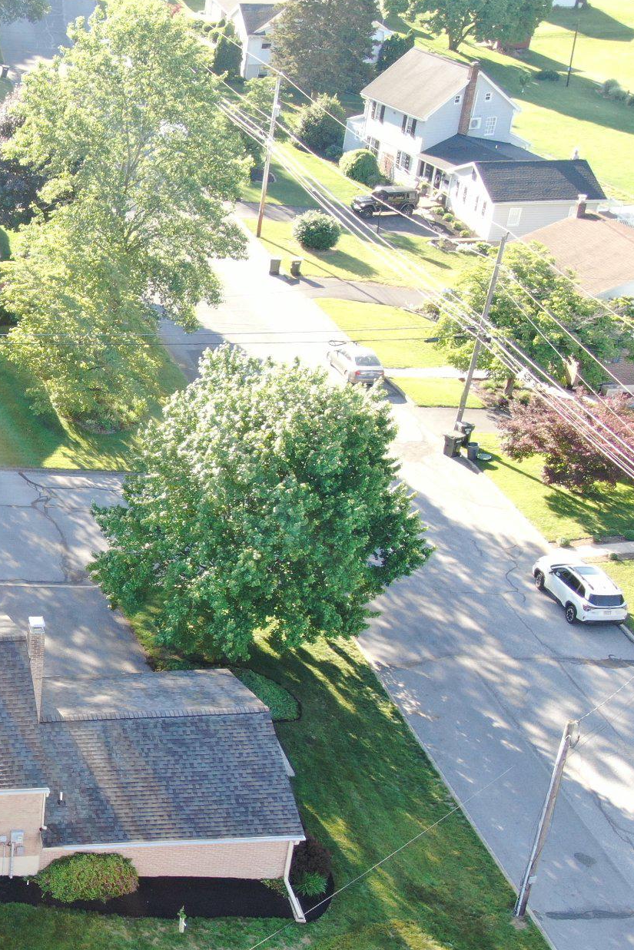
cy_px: 581
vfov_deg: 32.3
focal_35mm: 62
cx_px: -144
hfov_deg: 20.4
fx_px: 1637
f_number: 3.3
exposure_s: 1/80
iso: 100
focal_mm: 6.08
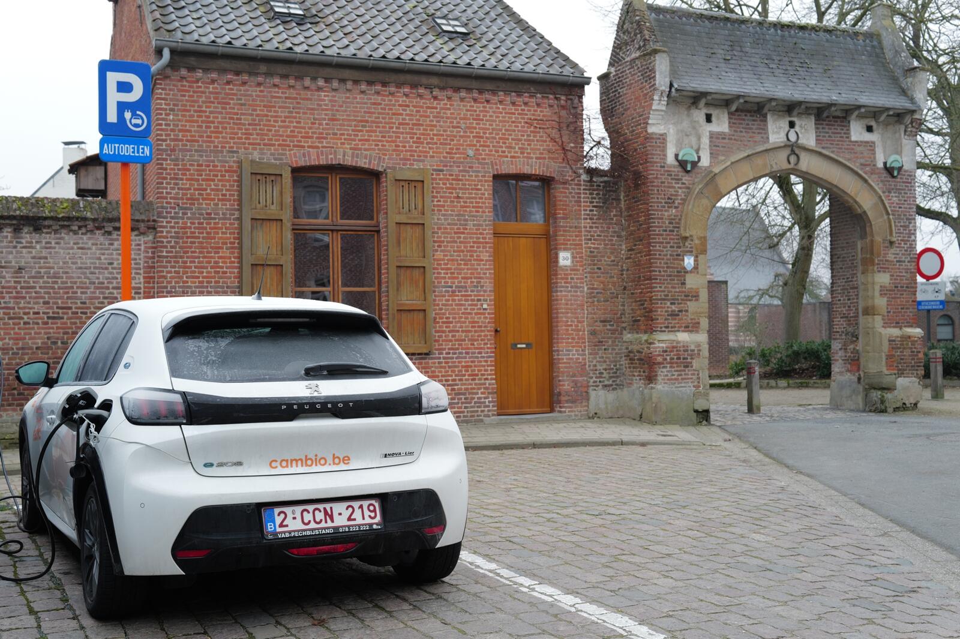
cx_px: 480
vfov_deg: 31.2
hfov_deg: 45.5
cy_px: 320
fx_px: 1146
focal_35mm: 43
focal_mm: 43
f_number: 5.6
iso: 800
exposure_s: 1/60
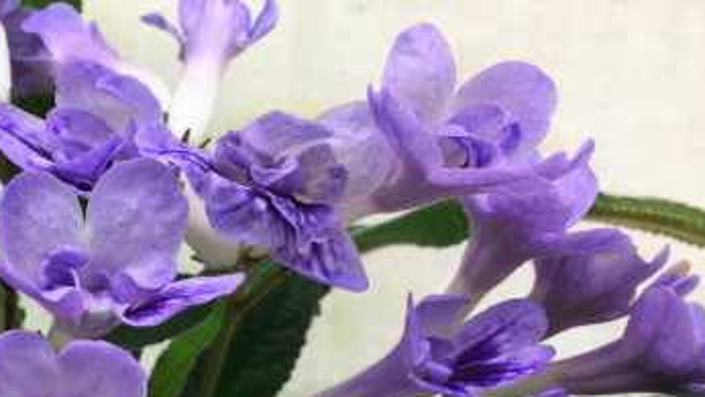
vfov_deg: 16.0
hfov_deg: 27.7
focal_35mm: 73
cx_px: 41
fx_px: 1365
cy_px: 448
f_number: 2.2
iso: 25
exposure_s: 1/50
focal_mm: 4.15
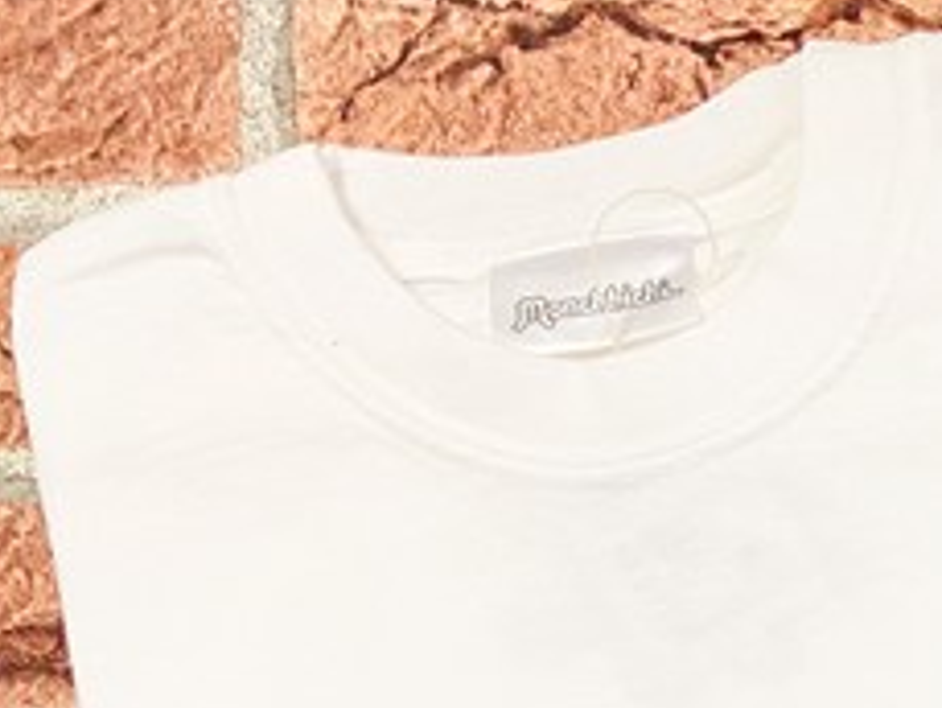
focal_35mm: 85
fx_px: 2314
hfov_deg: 19.5
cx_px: 1485
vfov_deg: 16.1
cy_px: 1008
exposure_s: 1/50
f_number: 1.8
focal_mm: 4.25
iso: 320
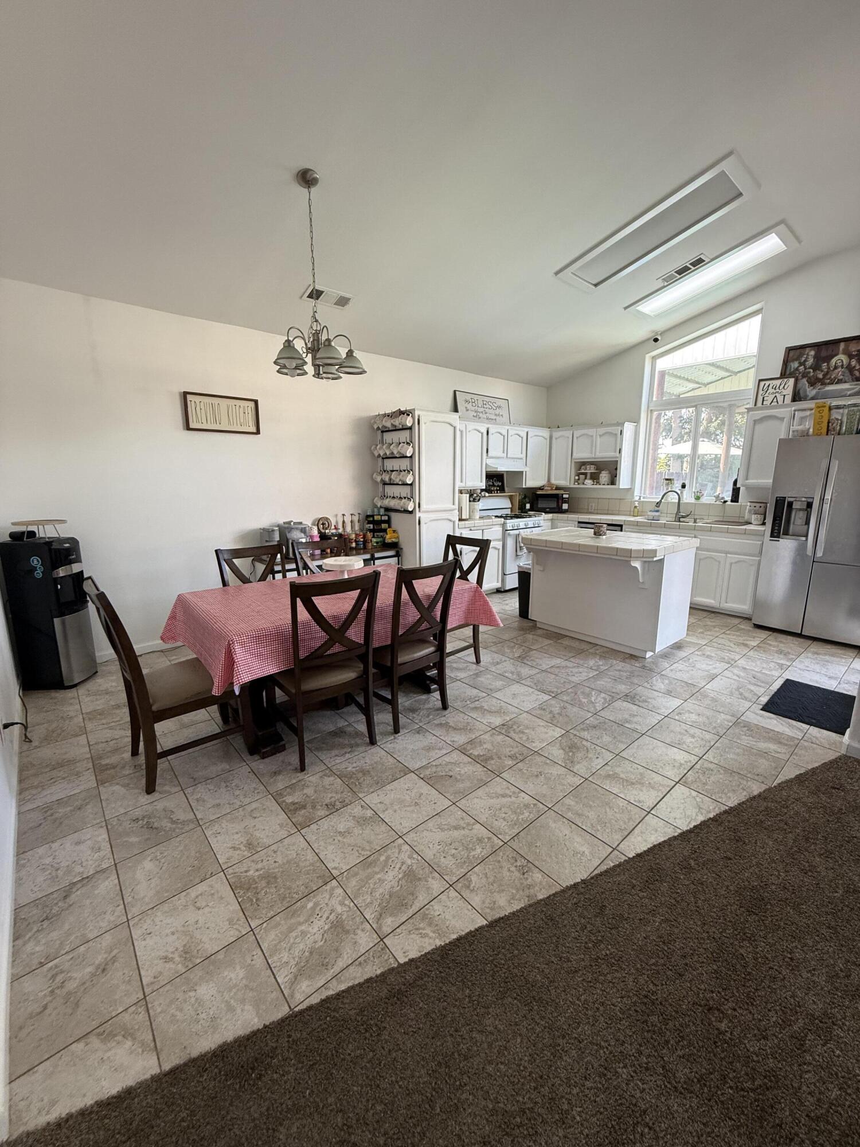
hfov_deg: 85.7
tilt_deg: -10.5
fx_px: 464
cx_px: 430
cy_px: 574
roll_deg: +0.2
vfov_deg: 102.1
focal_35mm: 14
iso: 200
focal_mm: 2.22
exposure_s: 1/120
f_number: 2.2
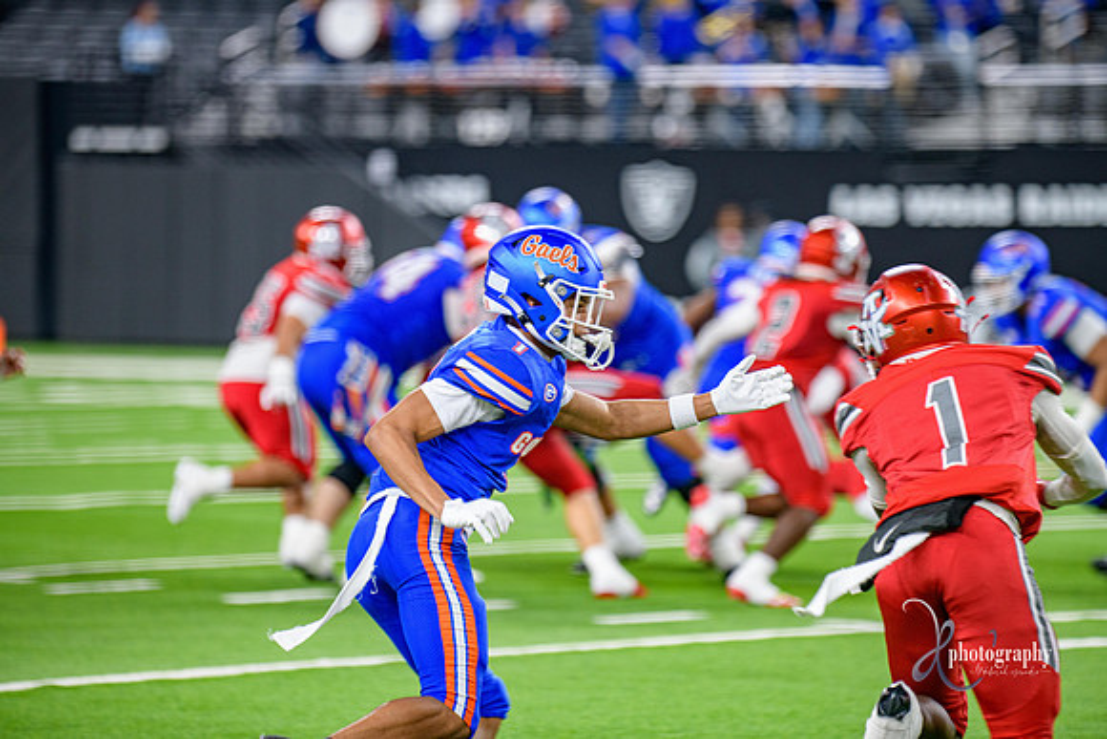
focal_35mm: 220
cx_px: 554
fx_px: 6766
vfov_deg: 6.2
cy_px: 370
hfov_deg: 9.4
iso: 1000
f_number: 2.8
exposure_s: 1/400
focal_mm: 220
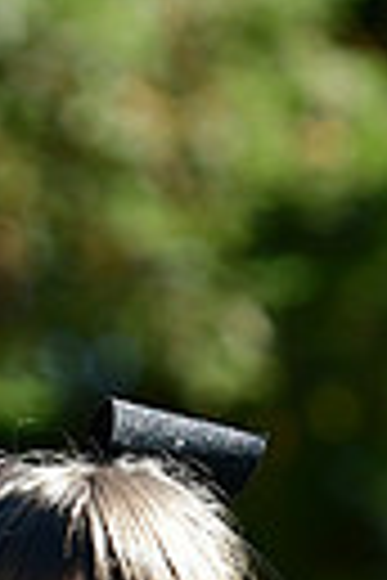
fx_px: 14644
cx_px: 34
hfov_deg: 1.5
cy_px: 850
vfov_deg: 2.3
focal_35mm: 908
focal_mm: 135
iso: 400
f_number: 4.5
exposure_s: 1/1000
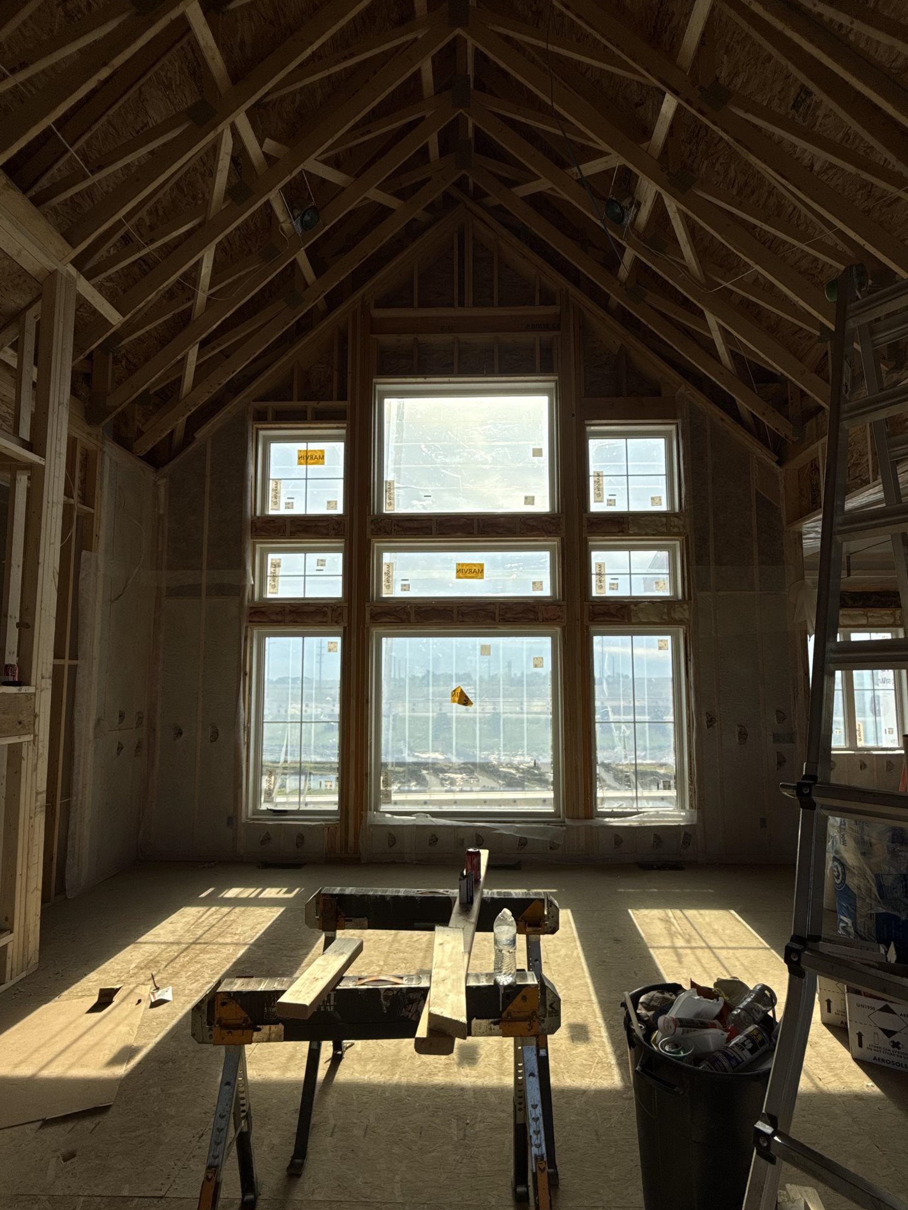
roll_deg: -0.3
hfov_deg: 74.7
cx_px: 463
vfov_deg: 91.0
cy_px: 635
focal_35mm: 17
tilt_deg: +4.8
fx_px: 594
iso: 64
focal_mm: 2.22
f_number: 2.2
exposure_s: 1/2410
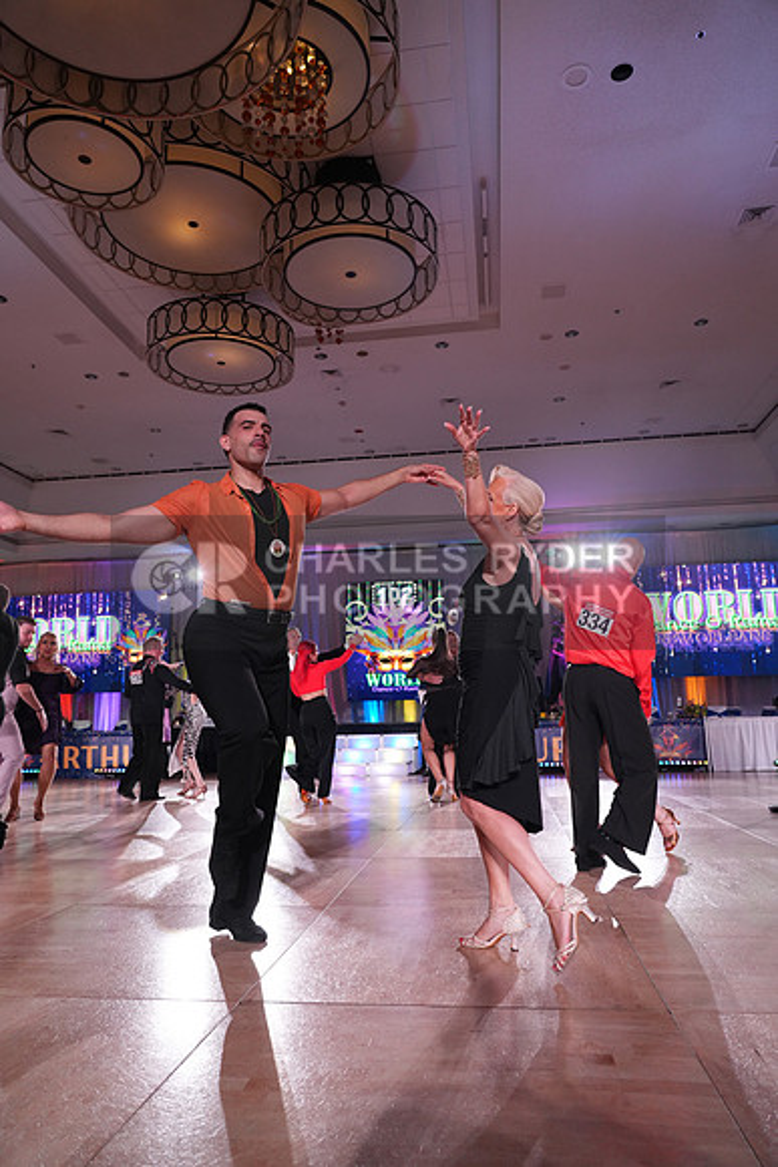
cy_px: 584
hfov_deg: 53.2
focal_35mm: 24
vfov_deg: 73.7
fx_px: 777
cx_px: 389
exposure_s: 1/400
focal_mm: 24
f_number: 4
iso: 2000
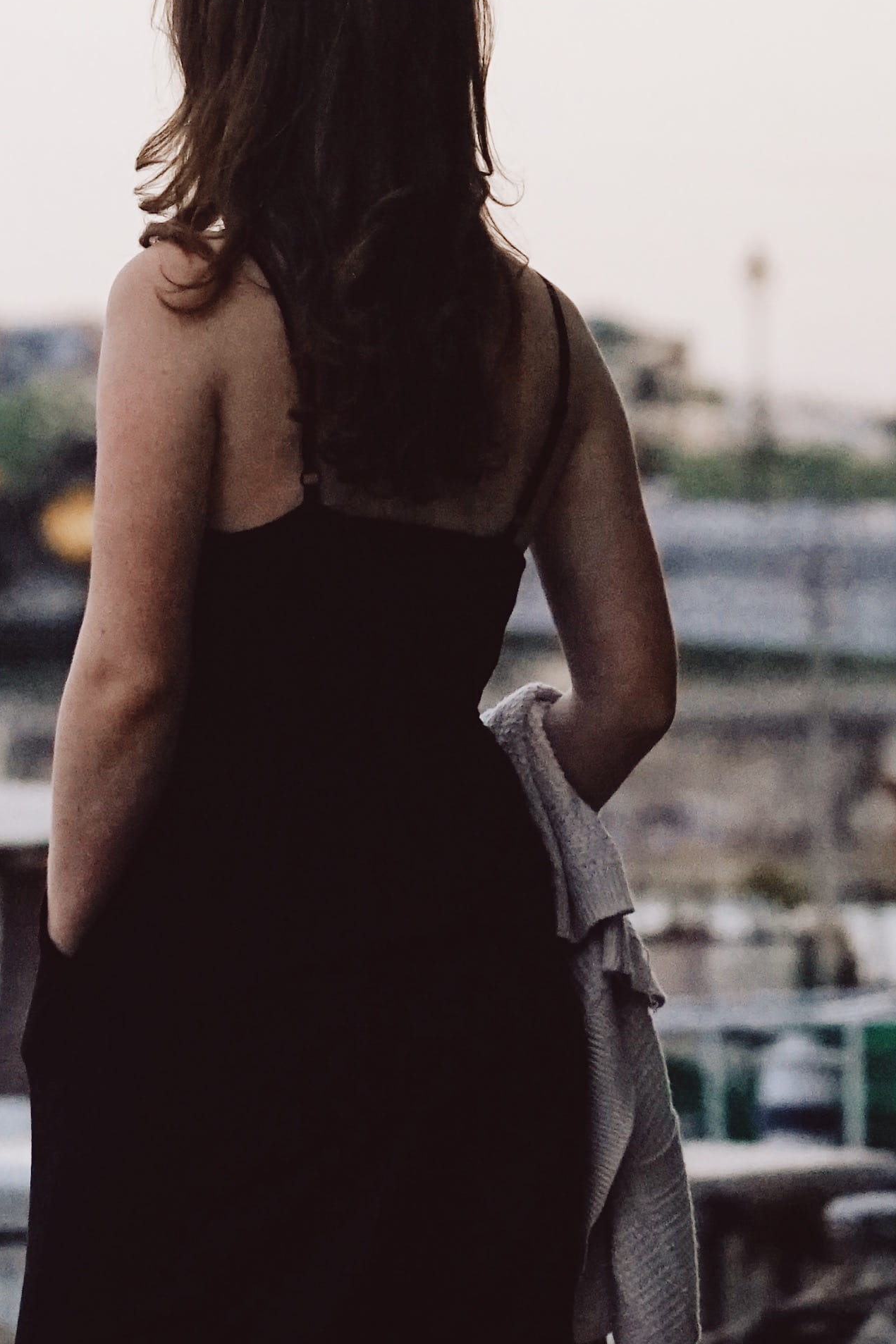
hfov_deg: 4.3
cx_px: -204
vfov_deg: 6.5
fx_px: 11836
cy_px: 147
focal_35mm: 317
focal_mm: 101
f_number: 4
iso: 2500
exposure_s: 1/200
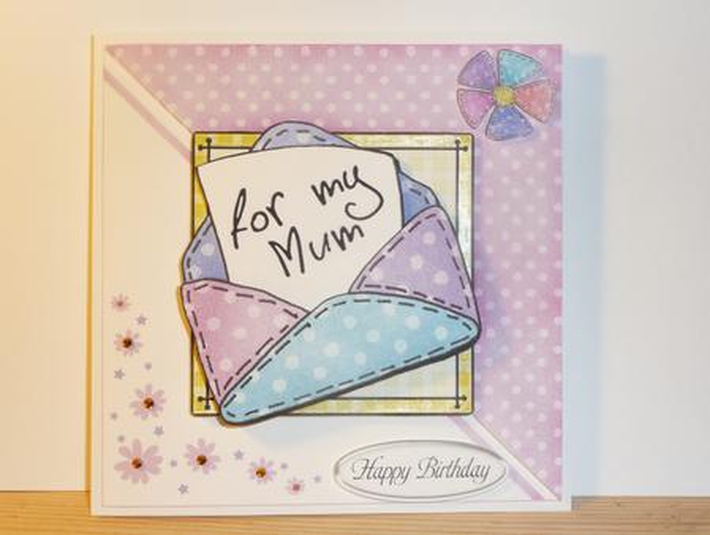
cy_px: 268
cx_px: 355
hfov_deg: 43.8
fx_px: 883
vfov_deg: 33.7
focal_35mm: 43
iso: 100
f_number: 4
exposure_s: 1/30
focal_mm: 7.1
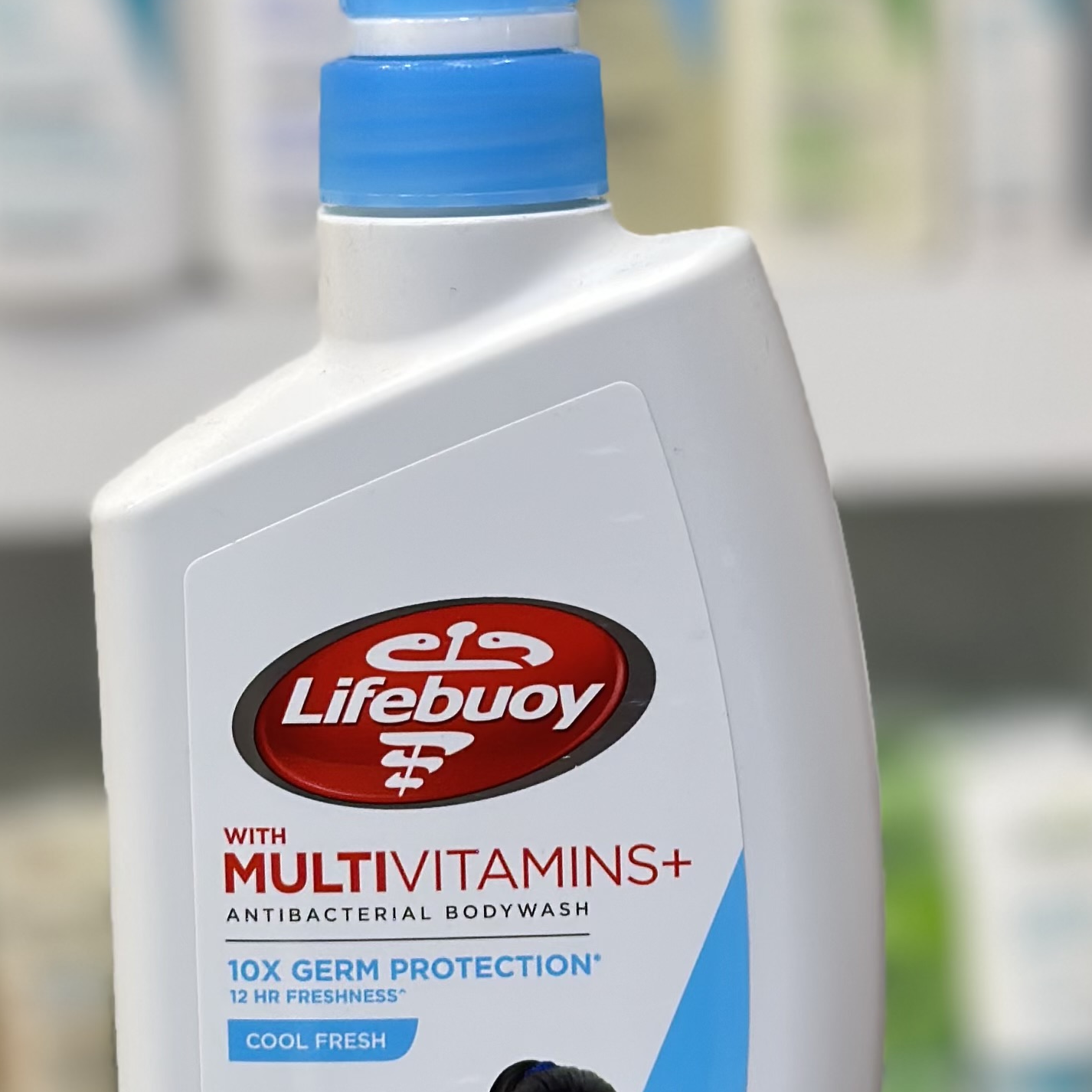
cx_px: 456
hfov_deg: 14.5
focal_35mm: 120
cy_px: 471
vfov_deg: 14.5
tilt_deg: -7.1
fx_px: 4283
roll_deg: +1.6
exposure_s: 1/141
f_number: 1.78
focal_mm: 6.86
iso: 80
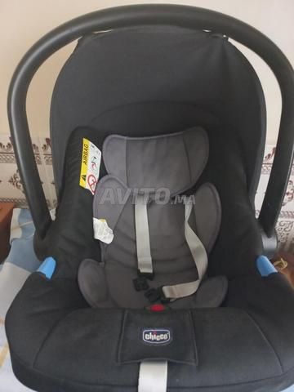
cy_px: 196
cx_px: 147
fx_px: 283
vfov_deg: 69.4
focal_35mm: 25
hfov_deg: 54.9
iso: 1250
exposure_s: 1/25
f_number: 1.8
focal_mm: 4.6
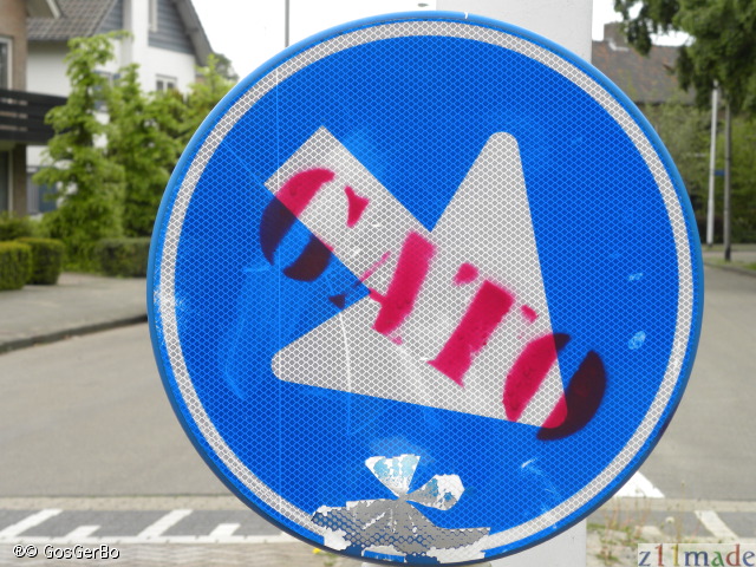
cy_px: 284
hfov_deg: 20.7
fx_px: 2075
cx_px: 378
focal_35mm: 95
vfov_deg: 15.6
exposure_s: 1/104
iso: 64
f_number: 4
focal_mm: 16.9
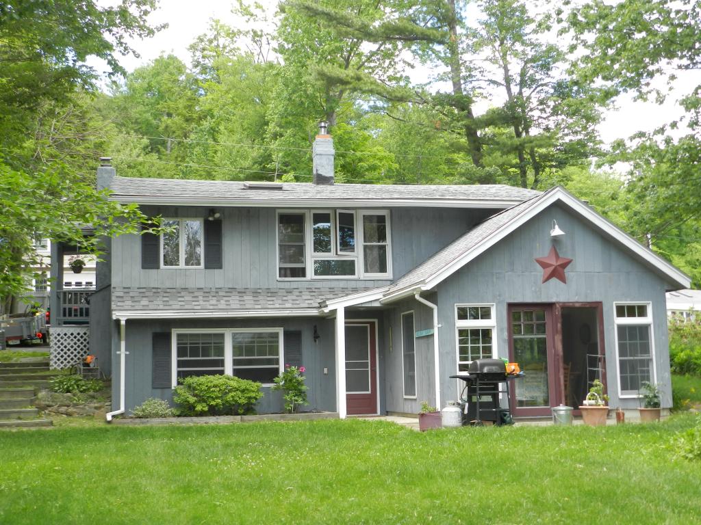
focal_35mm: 46
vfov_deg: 31.5
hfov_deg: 41.2
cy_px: 262
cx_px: 350
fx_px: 932
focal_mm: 8.1
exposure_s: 1/200
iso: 160
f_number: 4.2
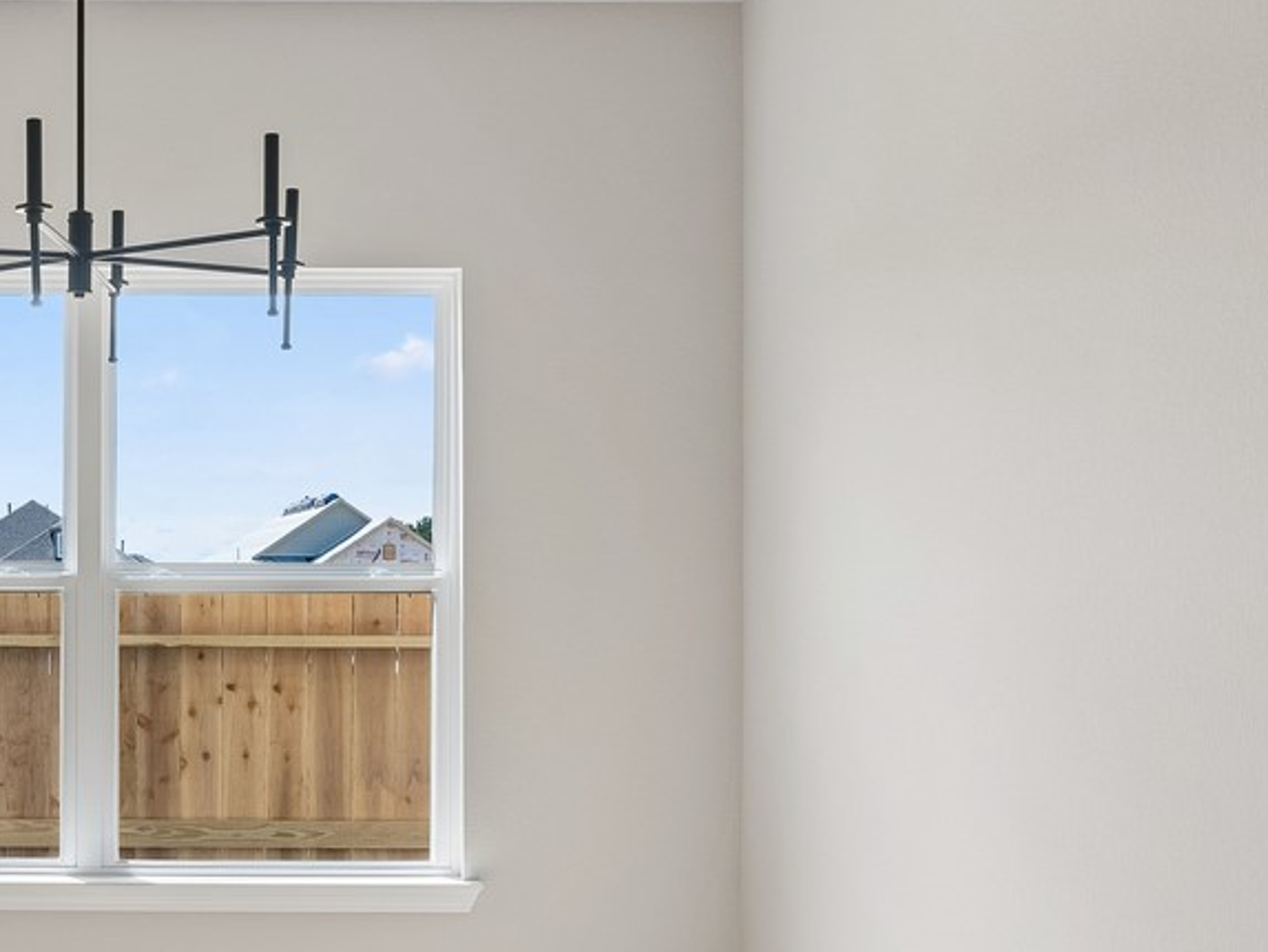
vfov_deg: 26.5
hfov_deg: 32.9
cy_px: 594
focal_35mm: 55
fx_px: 2015
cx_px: 89
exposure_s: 1/25
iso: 100
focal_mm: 16
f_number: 9
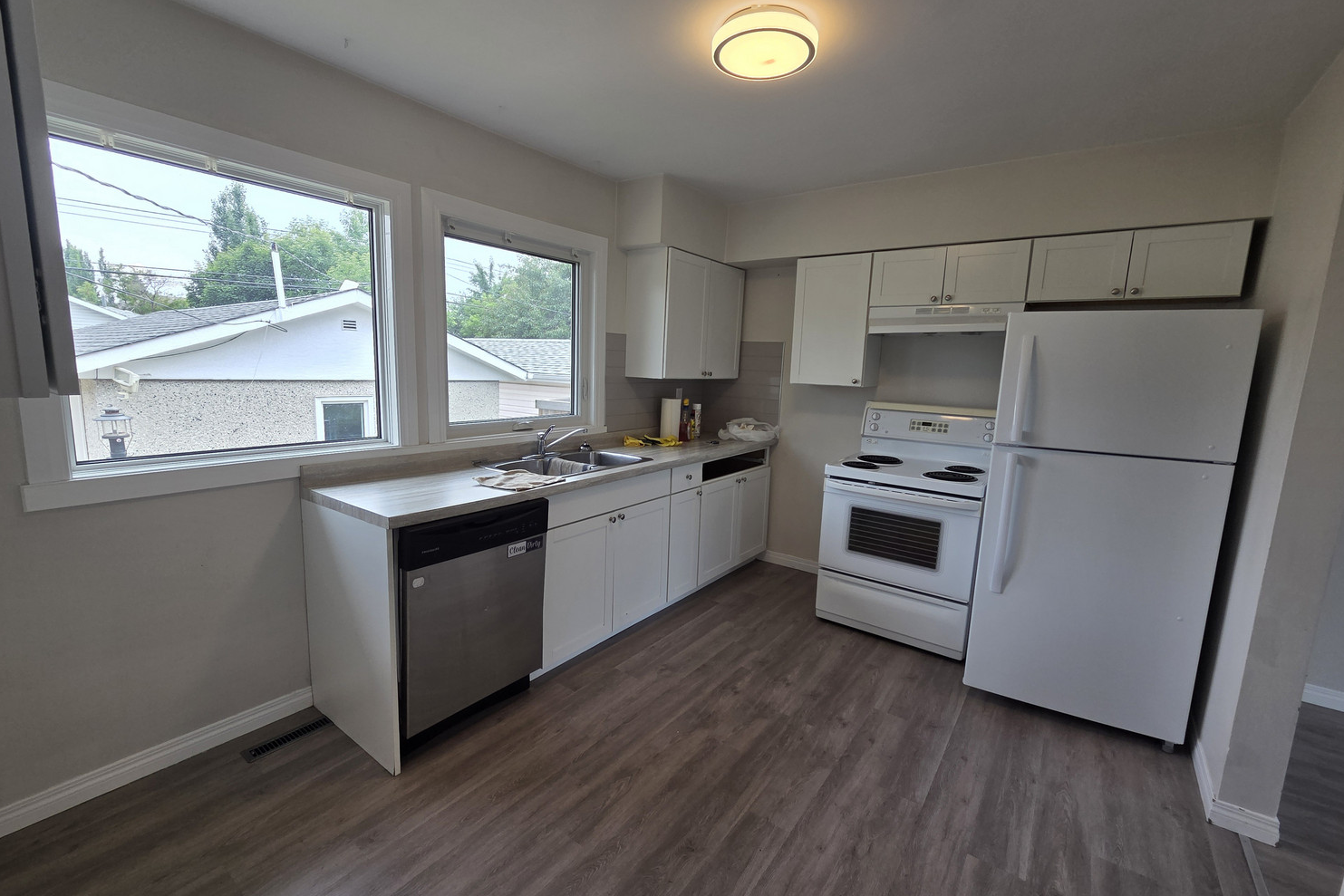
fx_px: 523
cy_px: 454
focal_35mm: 14
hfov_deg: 104.2
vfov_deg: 81.2
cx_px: 658
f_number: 2.2
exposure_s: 1/153
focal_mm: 2.2
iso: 50
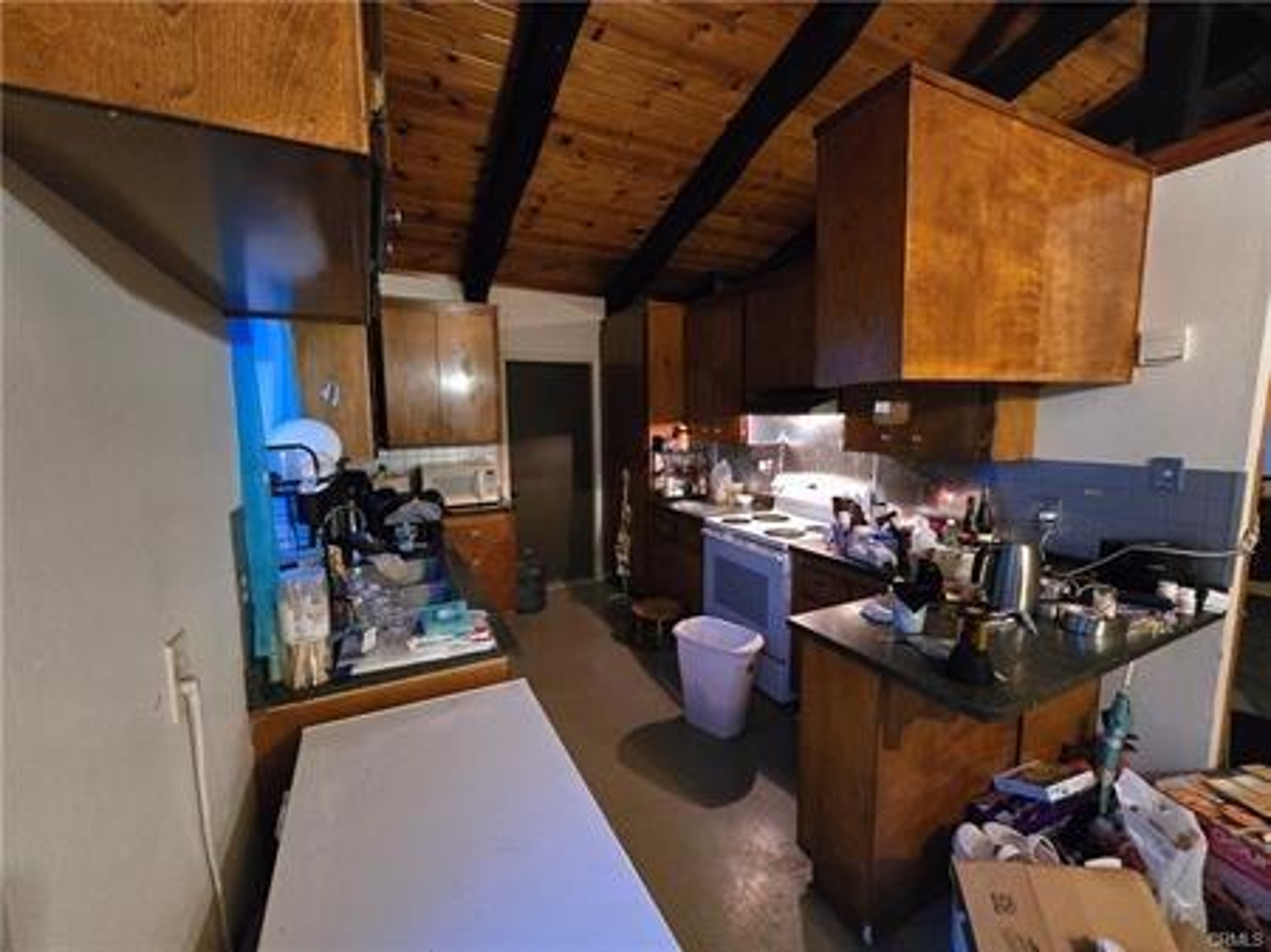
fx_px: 477
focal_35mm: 13
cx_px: 636
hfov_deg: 106.2
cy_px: 476
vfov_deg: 89.9
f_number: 2.2
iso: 1600
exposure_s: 1/24
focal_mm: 2.2
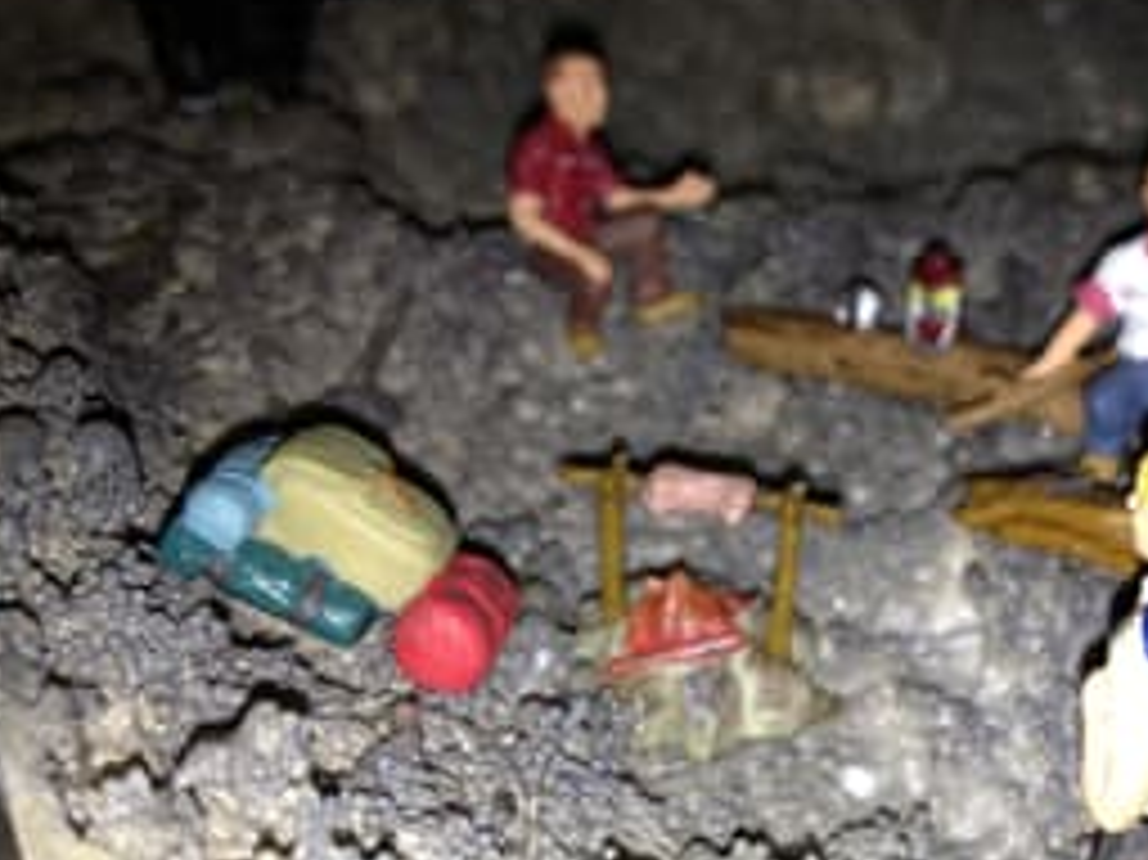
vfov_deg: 26.5
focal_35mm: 55
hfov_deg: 34.2
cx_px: 864
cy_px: 536
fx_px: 1823
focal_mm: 4.28
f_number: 2.4
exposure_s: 1/128
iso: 50
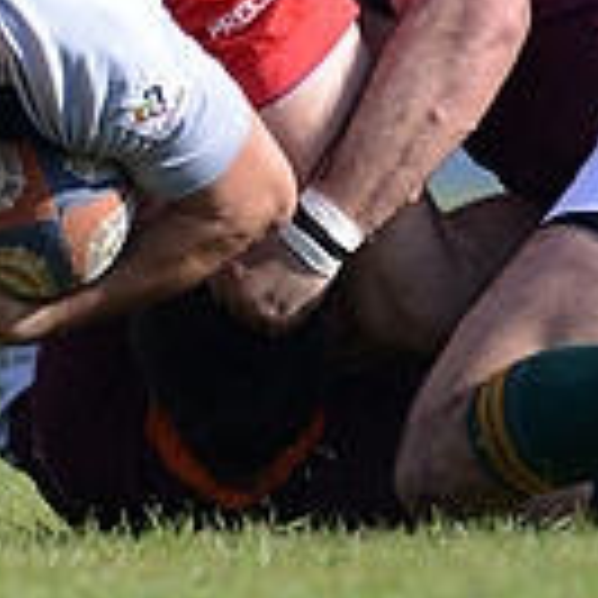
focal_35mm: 1553
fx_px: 30353
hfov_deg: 1.1
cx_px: 117
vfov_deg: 1.1
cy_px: -182
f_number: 4
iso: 400
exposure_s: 1/2000
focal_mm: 420
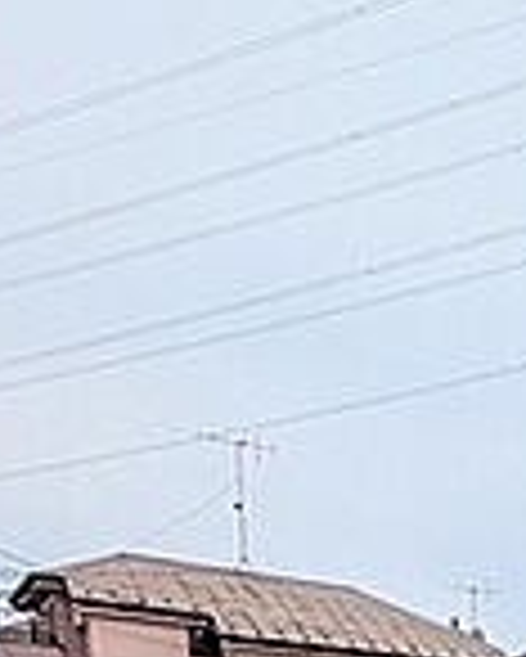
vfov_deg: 26.5
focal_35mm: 56
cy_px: 927
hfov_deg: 18.9
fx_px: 1089
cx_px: 1007
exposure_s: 1/5076
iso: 47
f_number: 2.2
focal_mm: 1.83
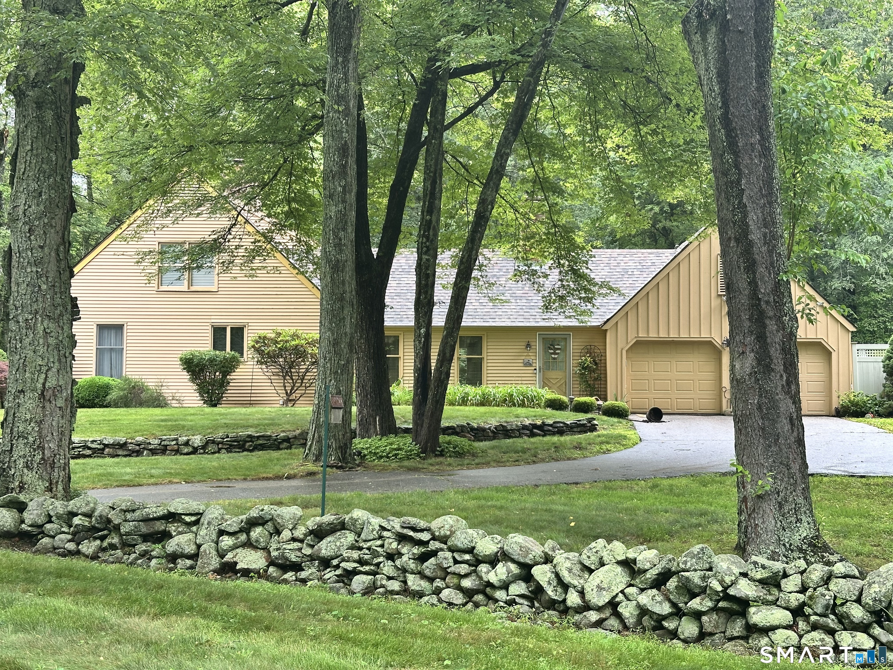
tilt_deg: +3.6
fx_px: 1238
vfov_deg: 30.3
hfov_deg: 39.7
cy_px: 335
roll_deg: -0.5
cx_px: 446
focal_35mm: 48
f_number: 1.78
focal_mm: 6.86
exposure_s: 1/208
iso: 64
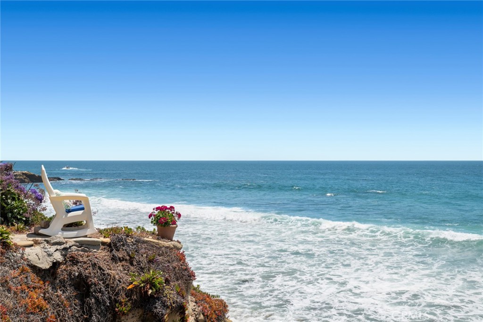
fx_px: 469
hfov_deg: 54.4
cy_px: 161
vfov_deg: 37.8
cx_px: 242
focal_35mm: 35
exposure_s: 1/400
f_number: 9
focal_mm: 35
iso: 100
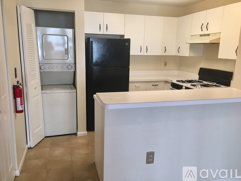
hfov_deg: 61.7
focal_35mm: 29
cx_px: 120
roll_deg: -1.0
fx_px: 202
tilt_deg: -11.8
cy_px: 90
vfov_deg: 48.2
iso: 50
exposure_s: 1/30
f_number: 2.2
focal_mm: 4.15
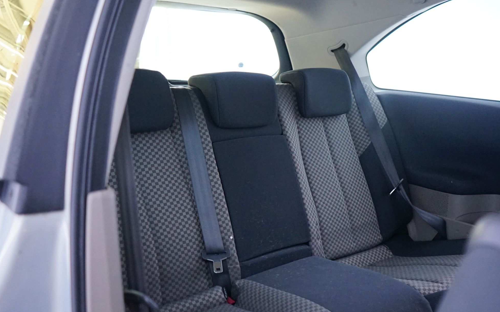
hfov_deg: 51.3
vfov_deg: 33.5
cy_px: 176
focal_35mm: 38
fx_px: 518
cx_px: 291
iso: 3200
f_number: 3.5
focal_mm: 29
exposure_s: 1/30
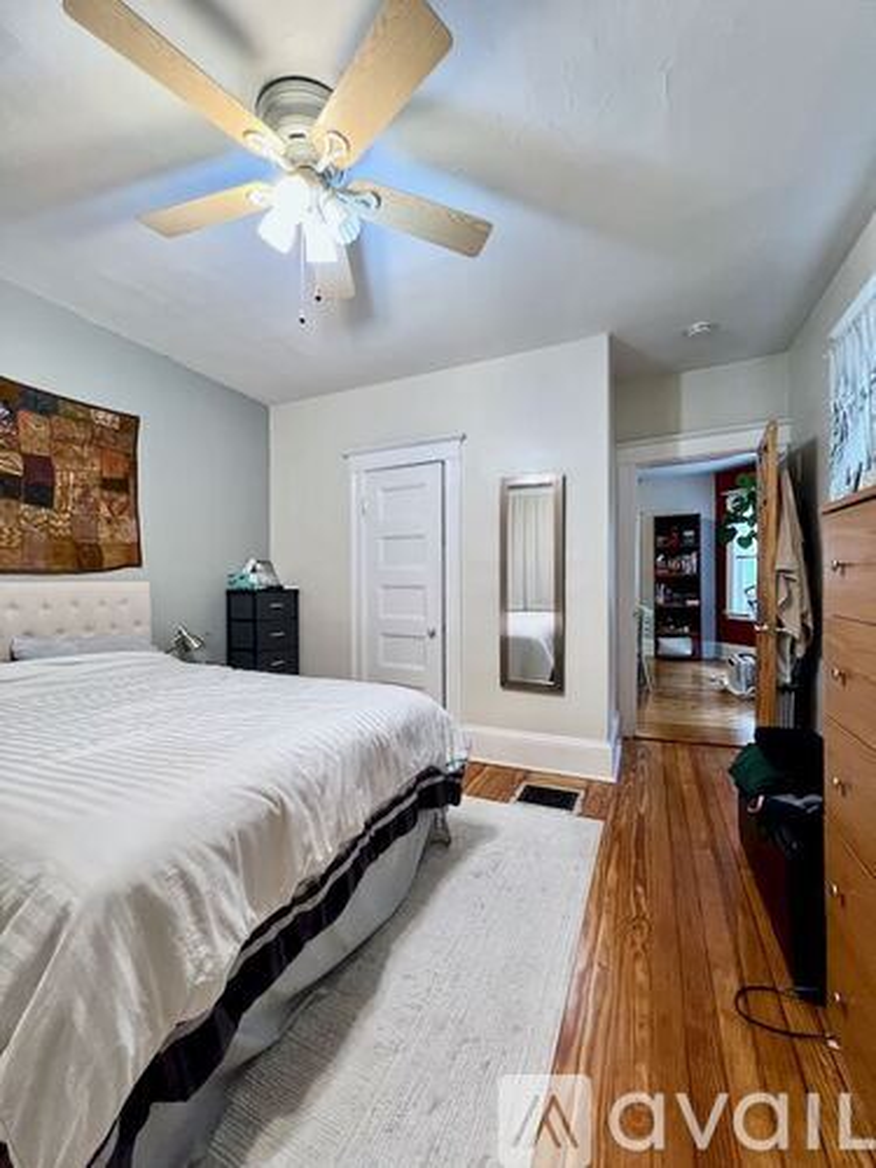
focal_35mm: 13
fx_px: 439
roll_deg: +0.8
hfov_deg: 89.9
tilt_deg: +0.0
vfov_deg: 106.2
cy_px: 584
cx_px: 438
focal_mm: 1.57
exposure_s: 1/60
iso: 200
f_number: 1.8
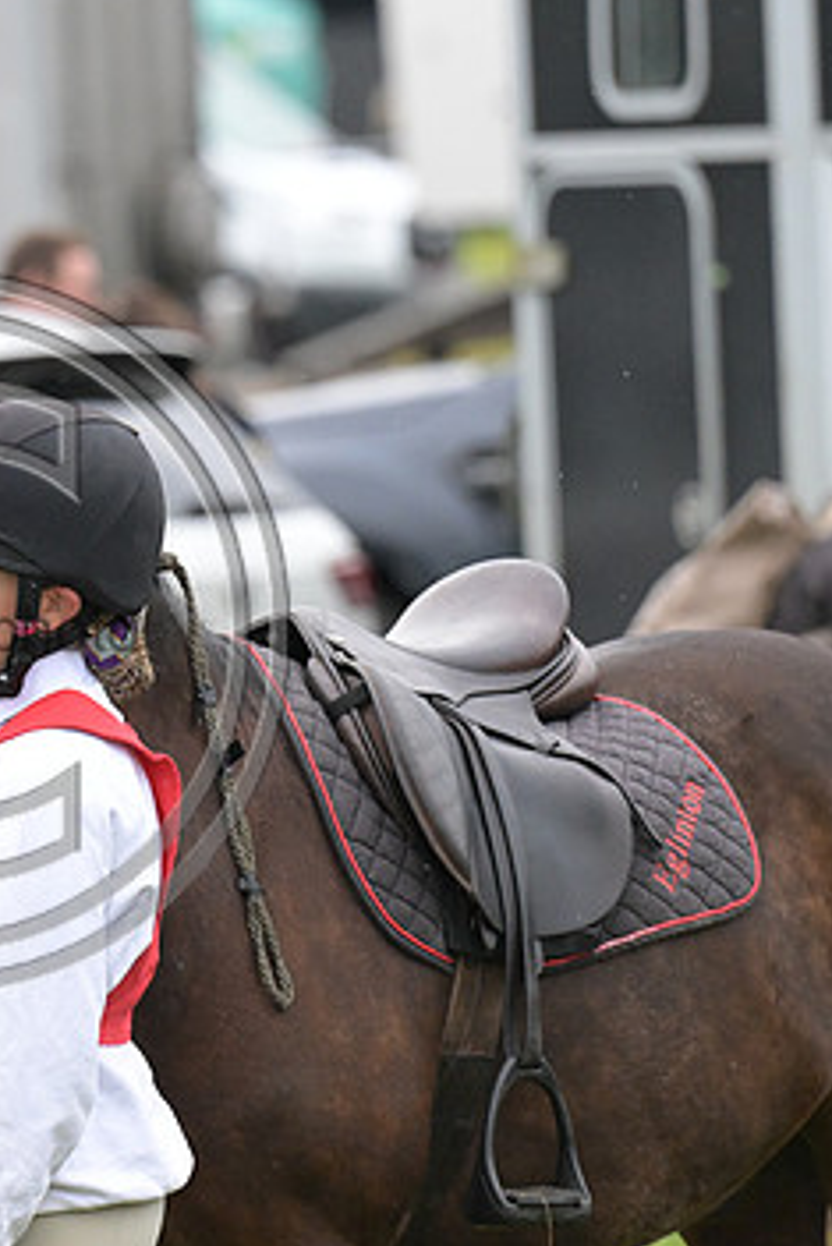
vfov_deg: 4.2
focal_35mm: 494
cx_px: -117
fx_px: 17107
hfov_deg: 2.8
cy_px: 584
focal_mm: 200
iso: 3200
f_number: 4
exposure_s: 1/1250
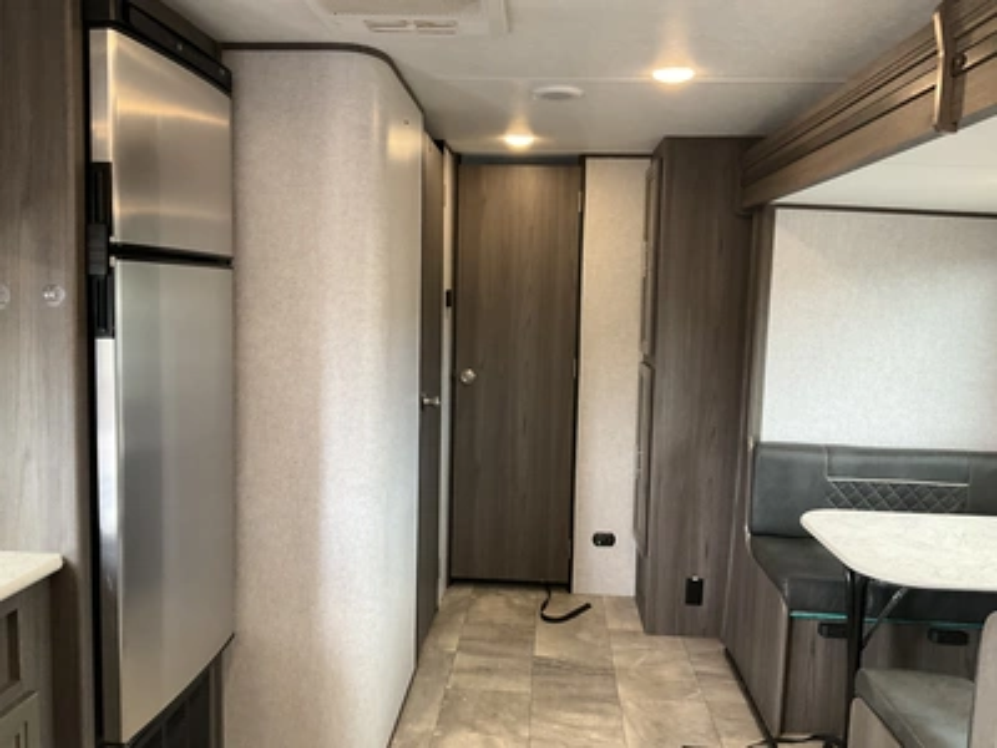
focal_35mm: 29
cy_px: 374
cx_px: 498
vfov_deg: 48.2
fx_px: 835
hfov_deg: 61.7
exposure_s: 1/60
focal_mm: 3
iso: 100
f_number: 1.8
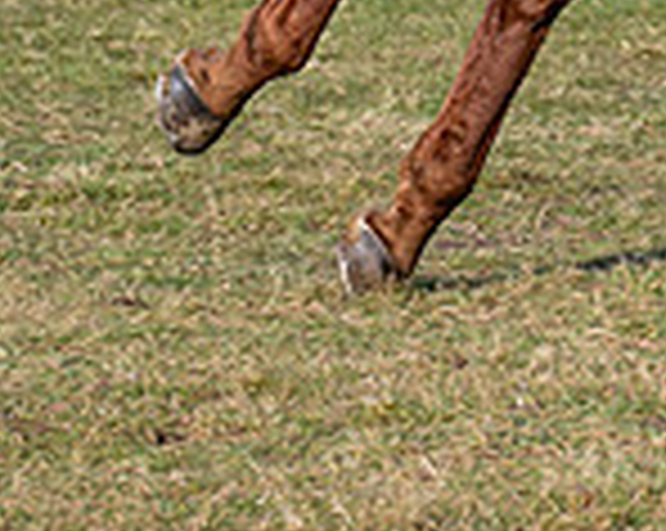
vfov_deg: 2.3
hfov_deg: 2.9
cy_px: -398
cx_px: 1139
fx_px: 12992
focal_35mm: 660
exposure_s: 1/2000
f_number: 2.8
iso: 100
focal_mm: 95
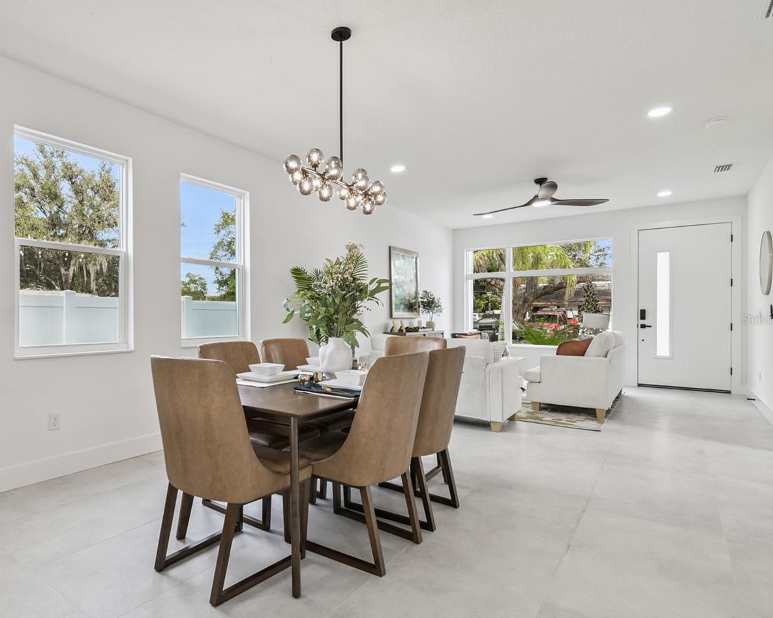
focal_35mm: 19
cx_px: 277
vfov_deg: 70.8
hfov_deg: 81.3
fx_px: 435
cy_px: 319
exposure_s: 1/10
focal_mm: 10
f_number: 7.1
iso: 100
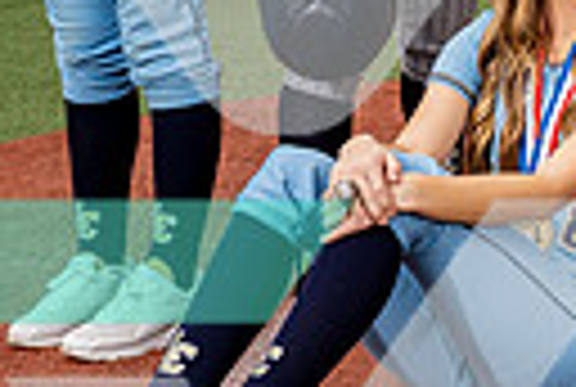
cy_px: -65
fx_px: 2935
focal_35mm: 183
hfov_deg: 10.3
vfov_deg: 7.5
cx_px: 1141
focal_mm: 36
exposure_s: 1/250
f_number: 8
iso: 320
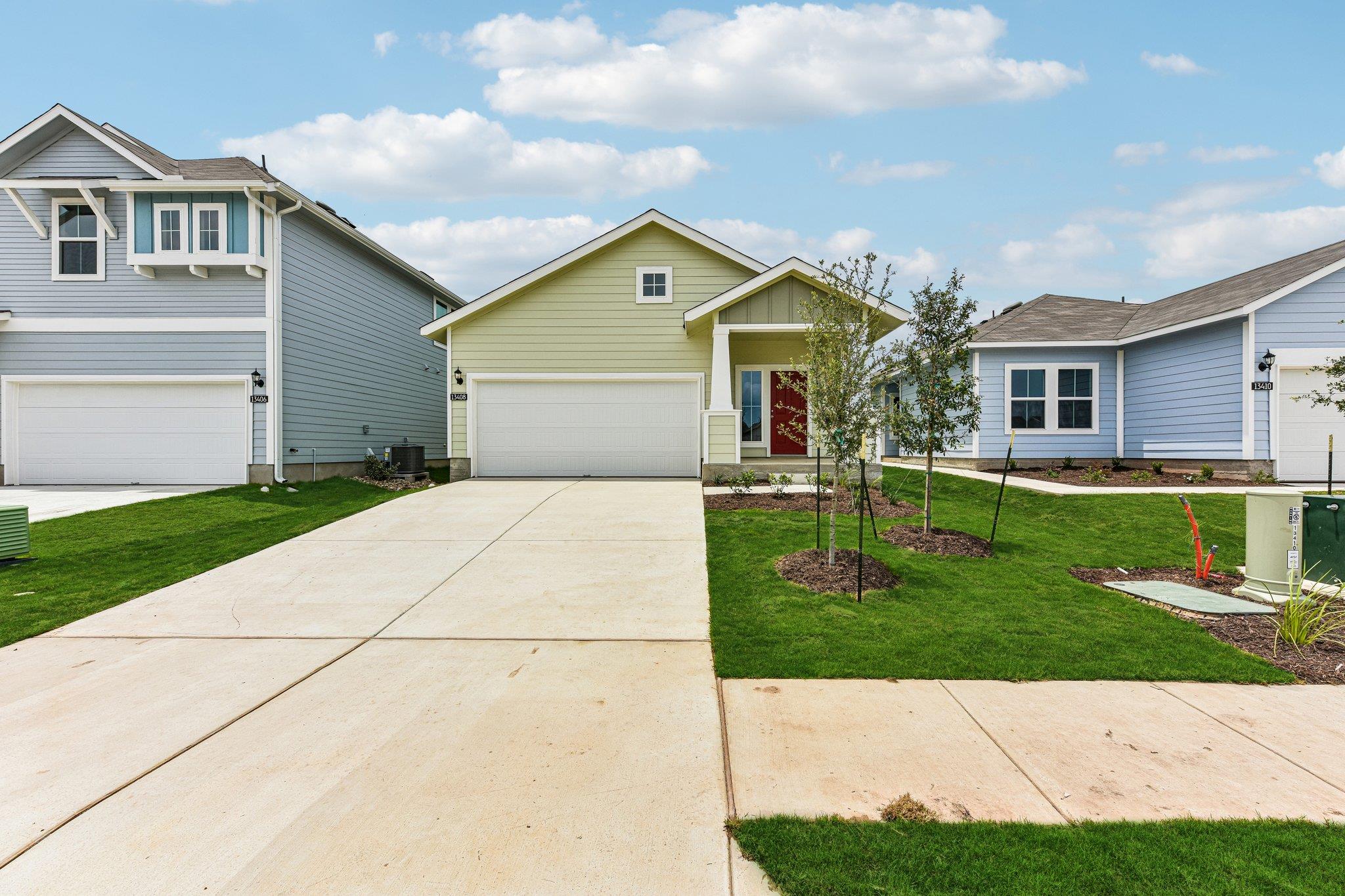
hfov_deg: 104.3
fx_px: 523
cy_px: 448
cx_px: 672
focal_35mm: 14
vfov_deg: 81.2
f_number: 8
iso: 100
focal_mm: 14
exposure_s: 1/800
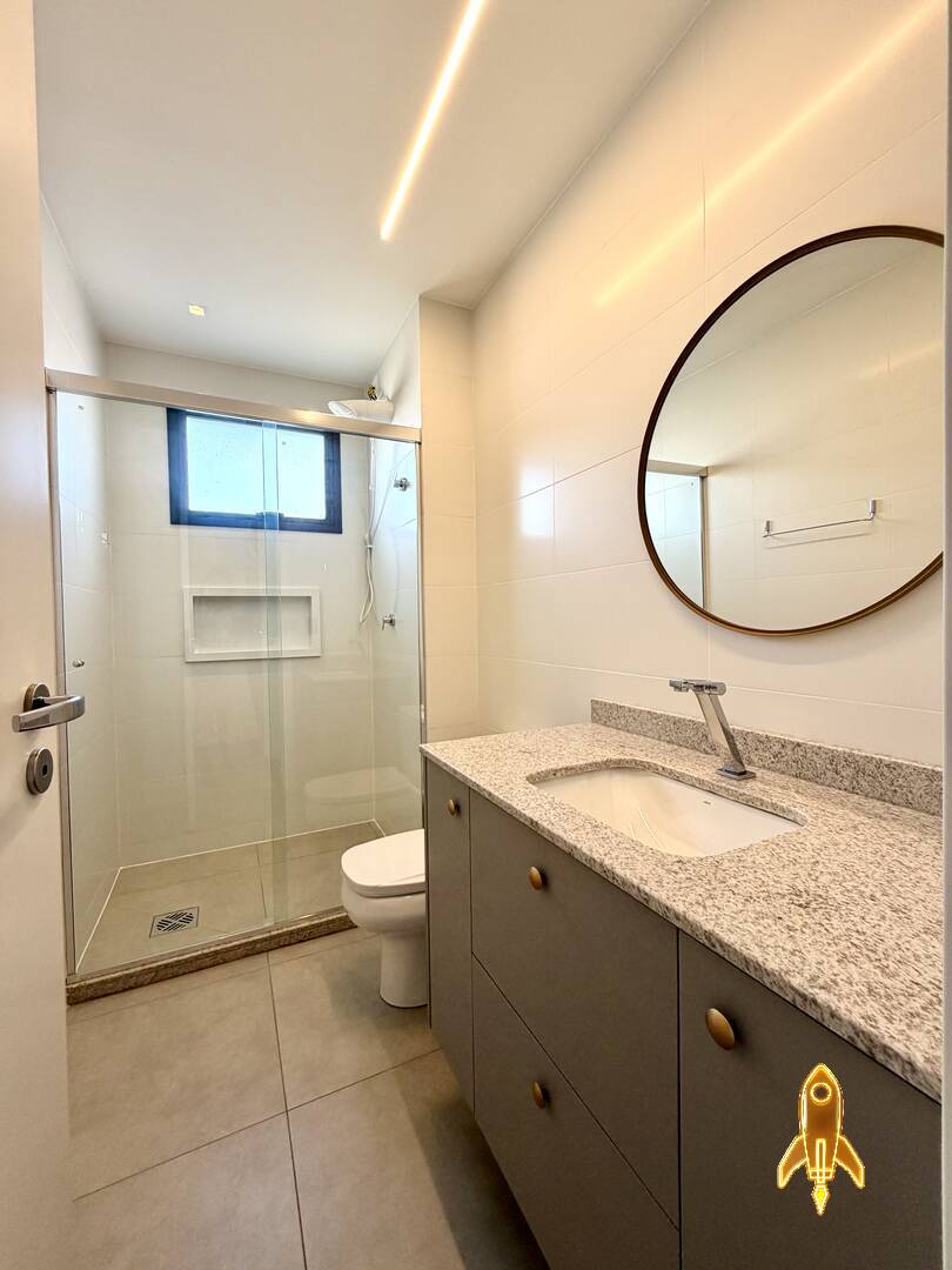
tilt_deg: -2.0
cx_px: 476
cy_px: 635
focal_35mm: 14
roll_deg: +1.2
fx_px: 513
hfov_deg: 85.7
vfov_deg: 102.1
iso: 100
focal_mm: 2.22
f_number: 2.2
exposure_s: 1/121
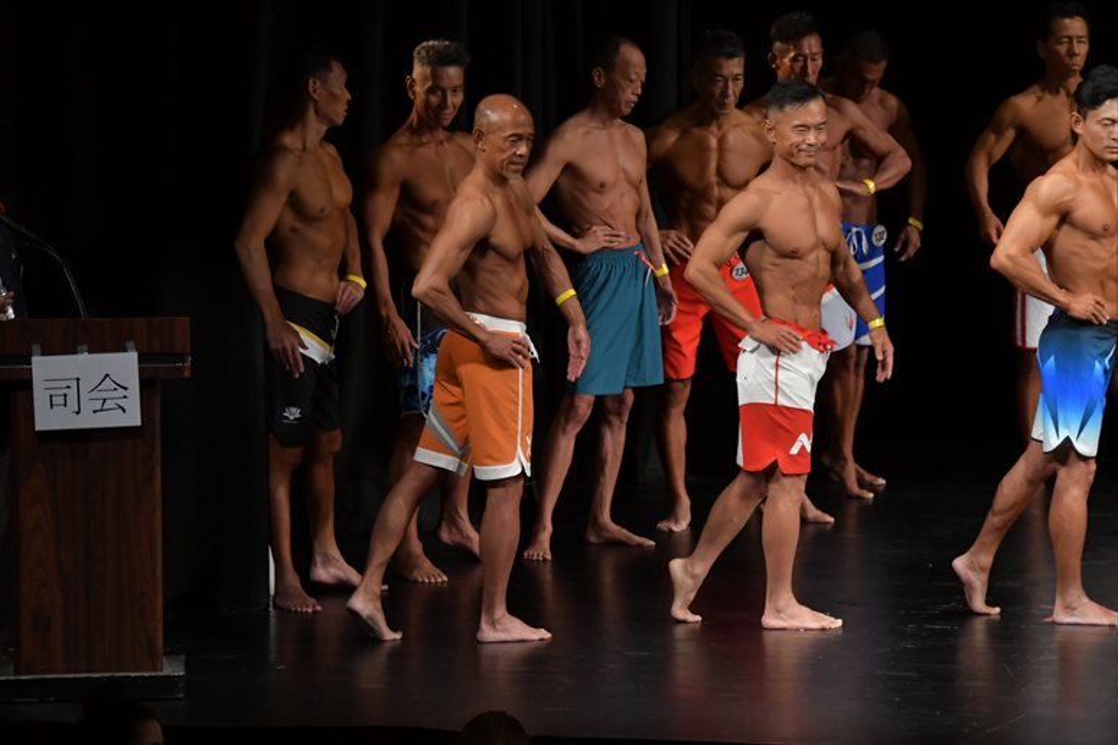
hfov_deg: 8.1
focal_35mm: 255
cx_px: 559
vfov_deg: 5.4
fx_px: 7915
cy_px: 372
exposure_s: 1/400
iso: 3200
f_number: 5.6
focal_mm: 170
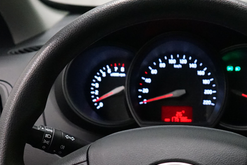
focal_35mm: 71
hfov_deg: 28.2
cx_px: 169
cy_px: 165
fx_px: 487
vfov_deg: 18.7
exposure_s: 1/160
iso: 6400
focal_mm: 28
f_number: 3.5
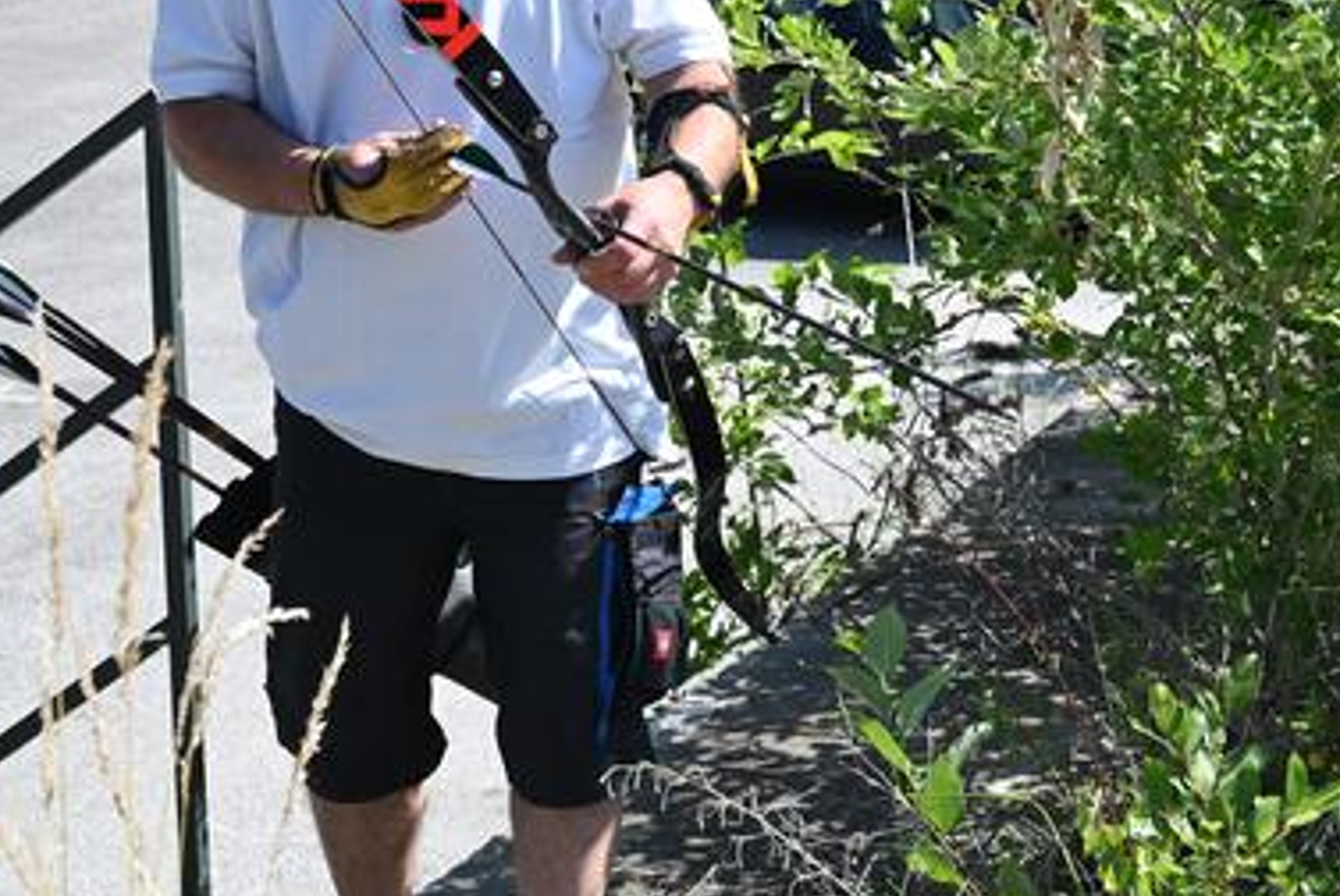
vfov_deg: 15.6
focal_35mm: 87
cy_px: 121
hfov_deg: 22.6
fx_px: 3241
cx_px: 1304
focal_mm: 41
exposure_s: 1/320
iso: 100
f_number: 6.3
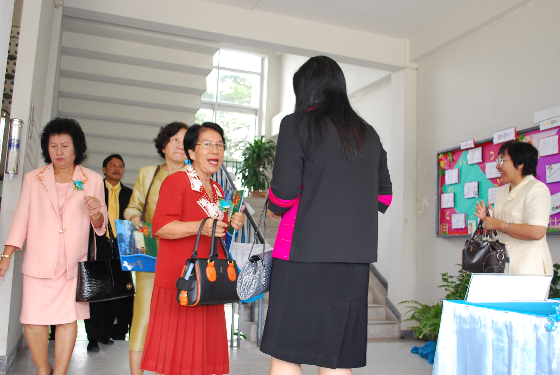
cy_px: 192
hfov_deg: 55.7
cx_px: 276
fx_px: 530
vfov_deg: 39.0
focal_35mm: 34
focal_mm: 22
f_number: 4
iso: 400
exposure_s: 1/50
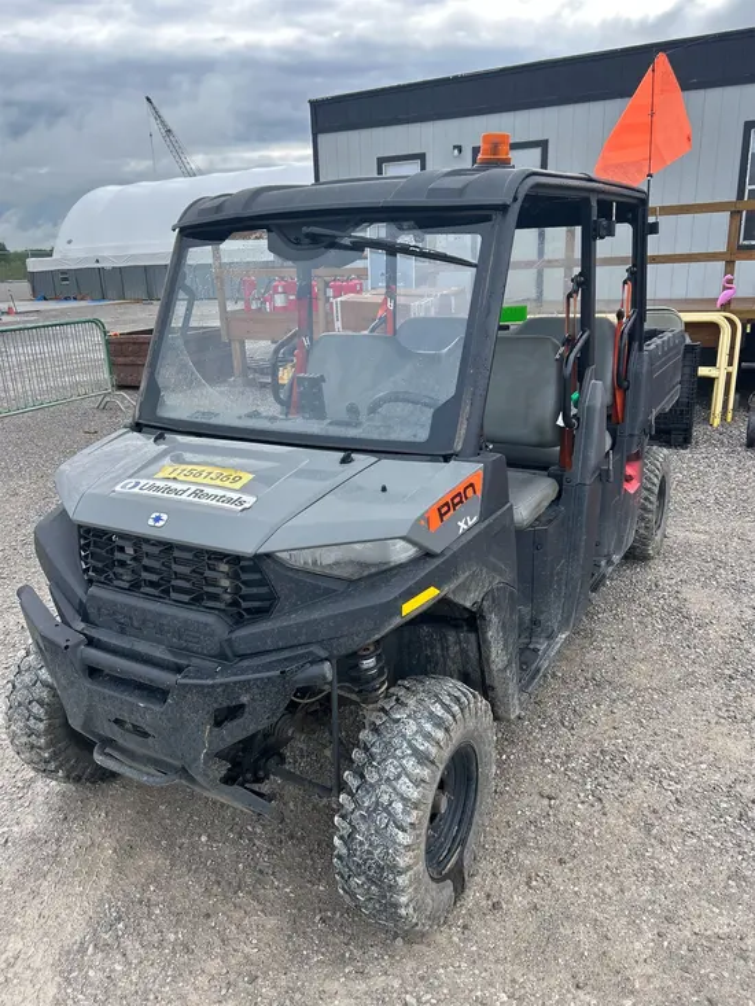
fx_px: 756
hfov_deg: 53.1
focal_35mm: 26
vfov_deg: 67.3
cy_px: 503
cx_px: 378
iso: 50
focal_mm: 5.7
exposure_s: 1/1058
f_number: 1.5
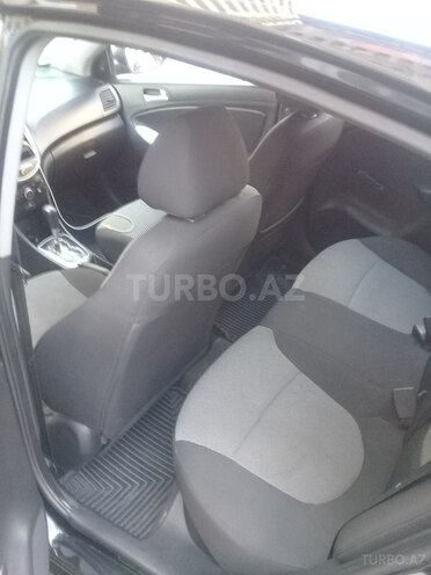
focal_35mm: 31
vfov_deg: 58.4
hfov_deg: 45.4
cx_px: 216
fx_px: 515
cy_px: 288
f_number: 2.2
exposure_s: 1/33
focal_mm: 3.3
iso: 200
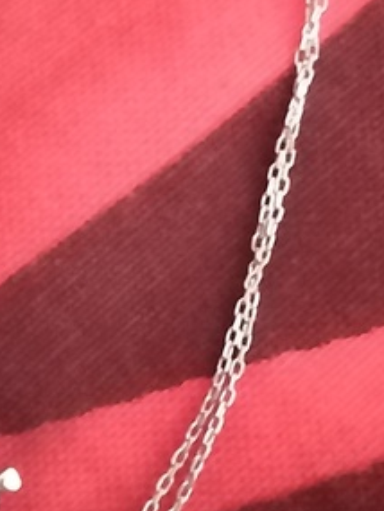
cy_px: 230
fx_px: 1242
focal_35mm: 84
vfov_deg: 23.3
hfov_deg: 17.5
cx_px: 104
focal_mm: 3.62
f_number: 1.8
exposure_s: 1/15
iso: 4606
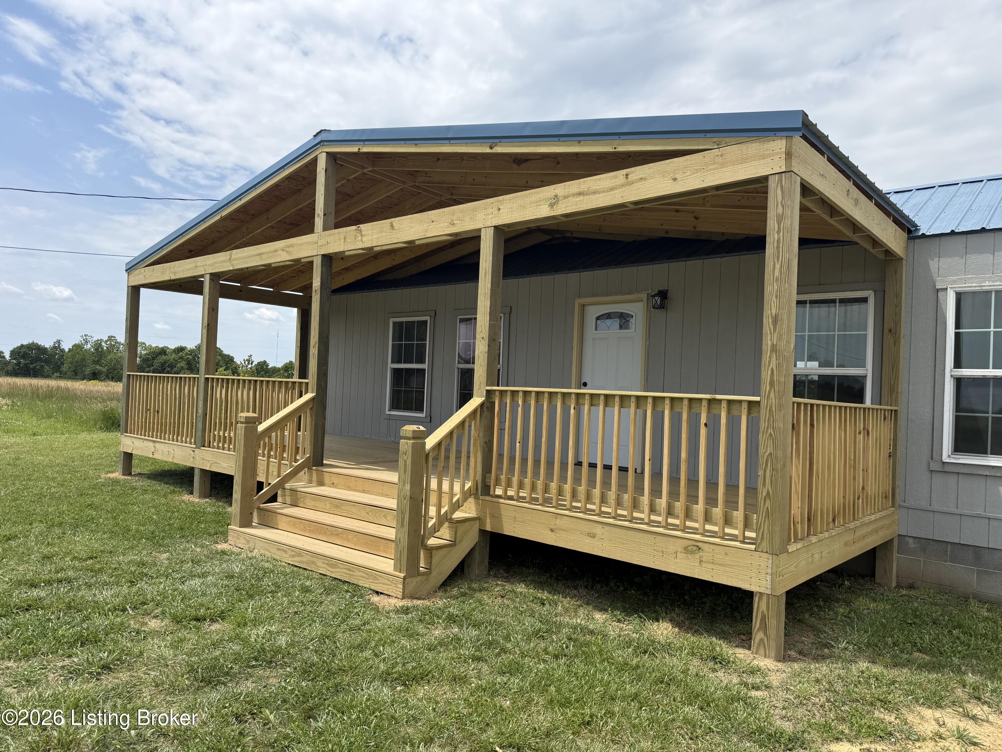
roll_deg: -3.0
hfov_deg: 71.6
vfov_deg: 56.8
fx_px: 695
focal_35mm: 24
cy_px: 376
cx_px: 501
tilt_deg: +1.3
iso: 80
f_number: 1.78
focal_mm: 6.76
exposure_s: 1/4673
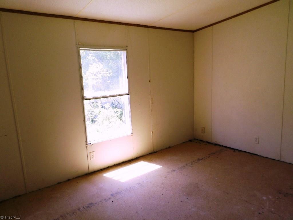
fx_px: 212
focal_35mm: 25
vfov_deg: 54.9
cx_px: 146
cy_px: 110
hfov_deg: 69.4
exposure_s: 1/90
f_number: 2.5
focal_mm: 4.5
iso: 80
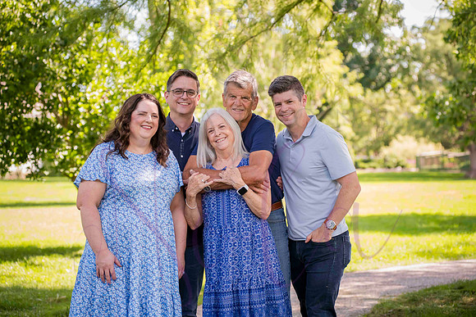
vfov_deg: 15.9
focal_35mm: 86
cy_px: 158
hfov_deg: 23.6
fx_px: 1137
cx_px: 238
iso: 400
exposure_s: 1/320
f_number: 4
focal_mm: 86
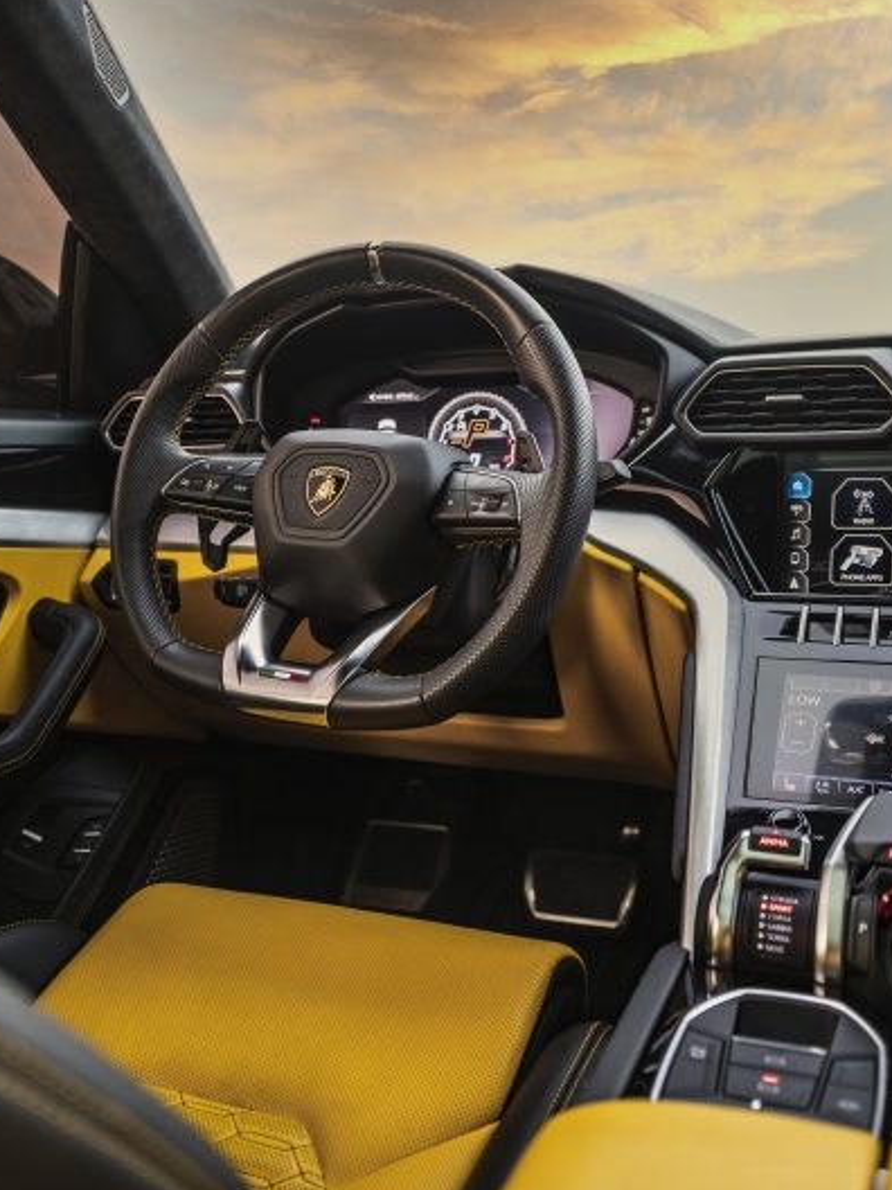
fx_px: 1271
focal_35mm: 37
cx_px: 381
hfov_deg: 38.6
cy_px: 568
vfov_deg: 50.1
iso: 250
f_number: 2.8
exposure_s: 1/80
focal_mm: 24
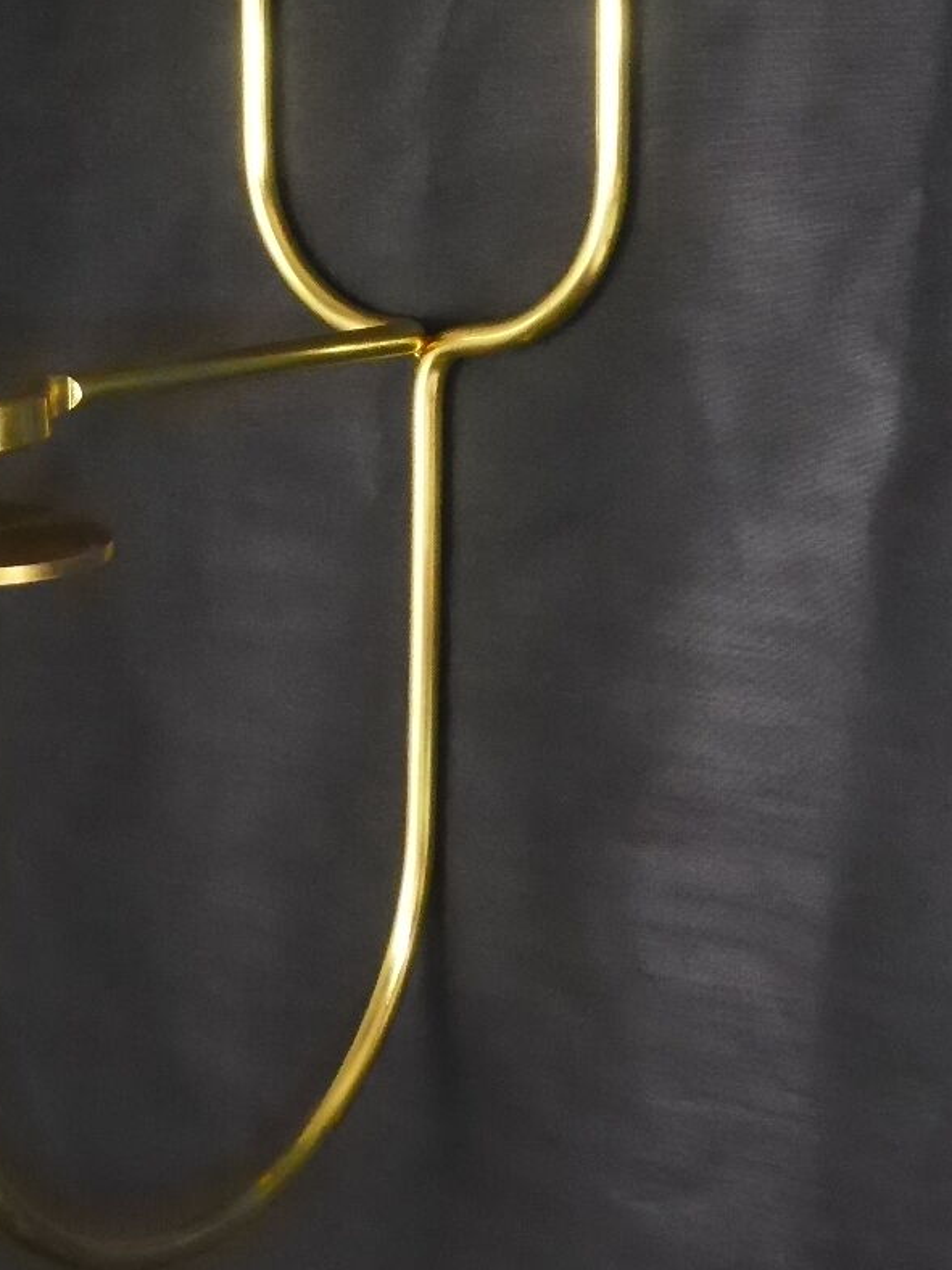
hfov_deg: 18.8
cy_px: 251
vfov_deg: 24.6
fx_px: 2860
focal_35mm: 78
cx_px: 311
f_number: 3.6
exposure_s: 1/60
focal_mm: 5.4
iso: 800
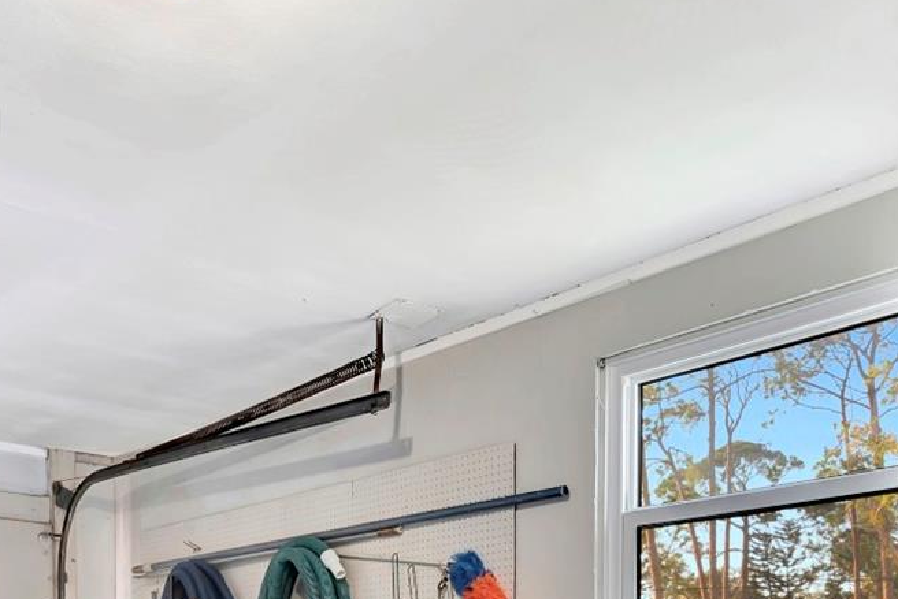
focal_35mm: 39
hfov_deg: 49.2
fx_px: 973
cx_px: 359
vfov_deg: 30.8
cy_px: 648
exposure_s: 1/4
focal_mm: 16
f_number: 9
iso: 100
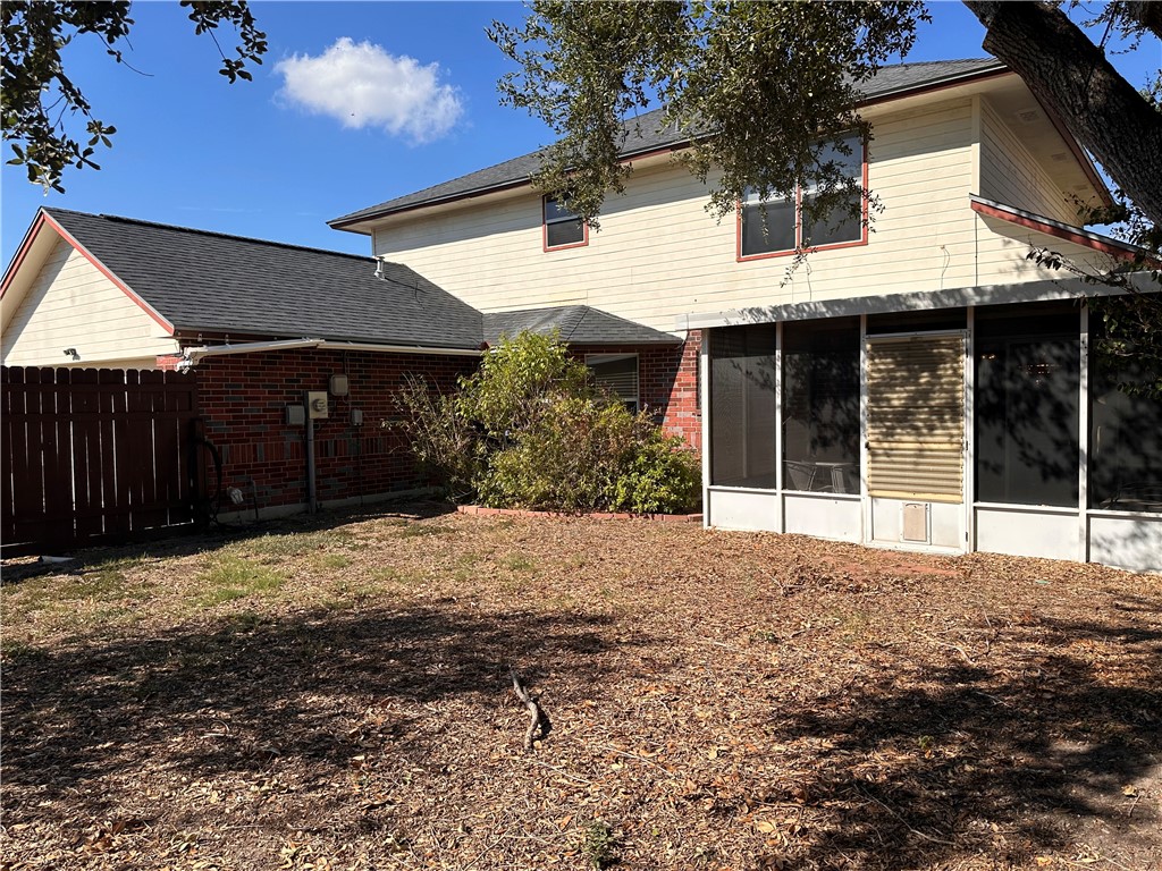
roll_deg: +0.7
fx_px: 806
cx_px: 581
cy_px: 436
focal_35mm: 24
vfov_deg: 56.8
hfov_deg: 71.6
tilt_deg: -2.9
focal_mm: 6.86
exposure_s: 1/4348
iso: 80
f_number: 1.78
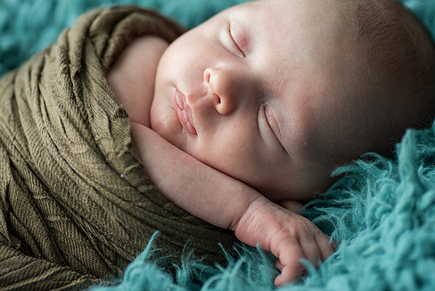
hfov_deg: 19.1
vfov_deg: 12.8
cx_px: 218
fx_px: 1294
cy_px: 119
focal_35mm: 107
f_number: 3.5
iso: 1000
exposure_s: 1/320
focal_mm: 90
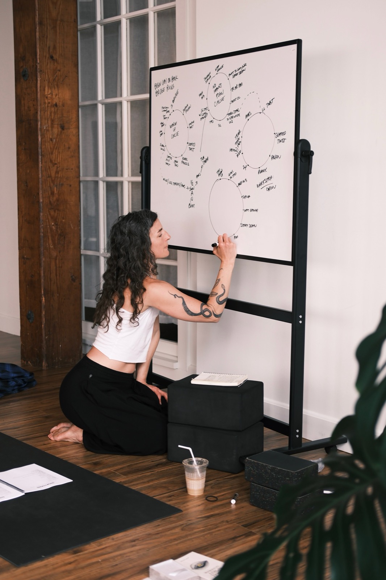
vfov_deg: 37.5
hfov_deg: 25.5
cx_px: 193
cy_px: 290
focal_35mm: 53
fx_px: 853
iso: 320
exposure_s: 1/125
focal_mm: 35
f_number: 2.2
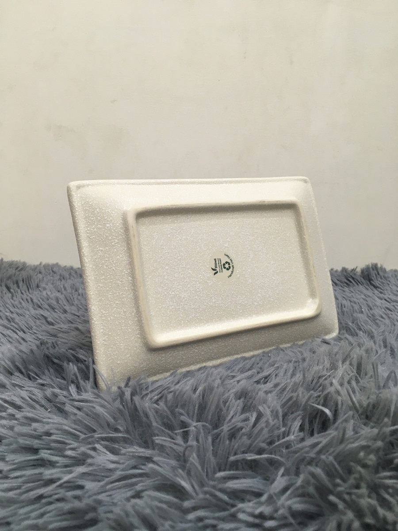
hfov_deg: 48.2
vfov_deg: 61.7
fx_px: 445
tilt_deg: -11.5
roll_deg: -2.1
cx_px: 199
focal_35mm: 29
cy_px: 266
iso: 80
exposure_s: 1/33
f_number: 2.2
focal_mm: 4.15
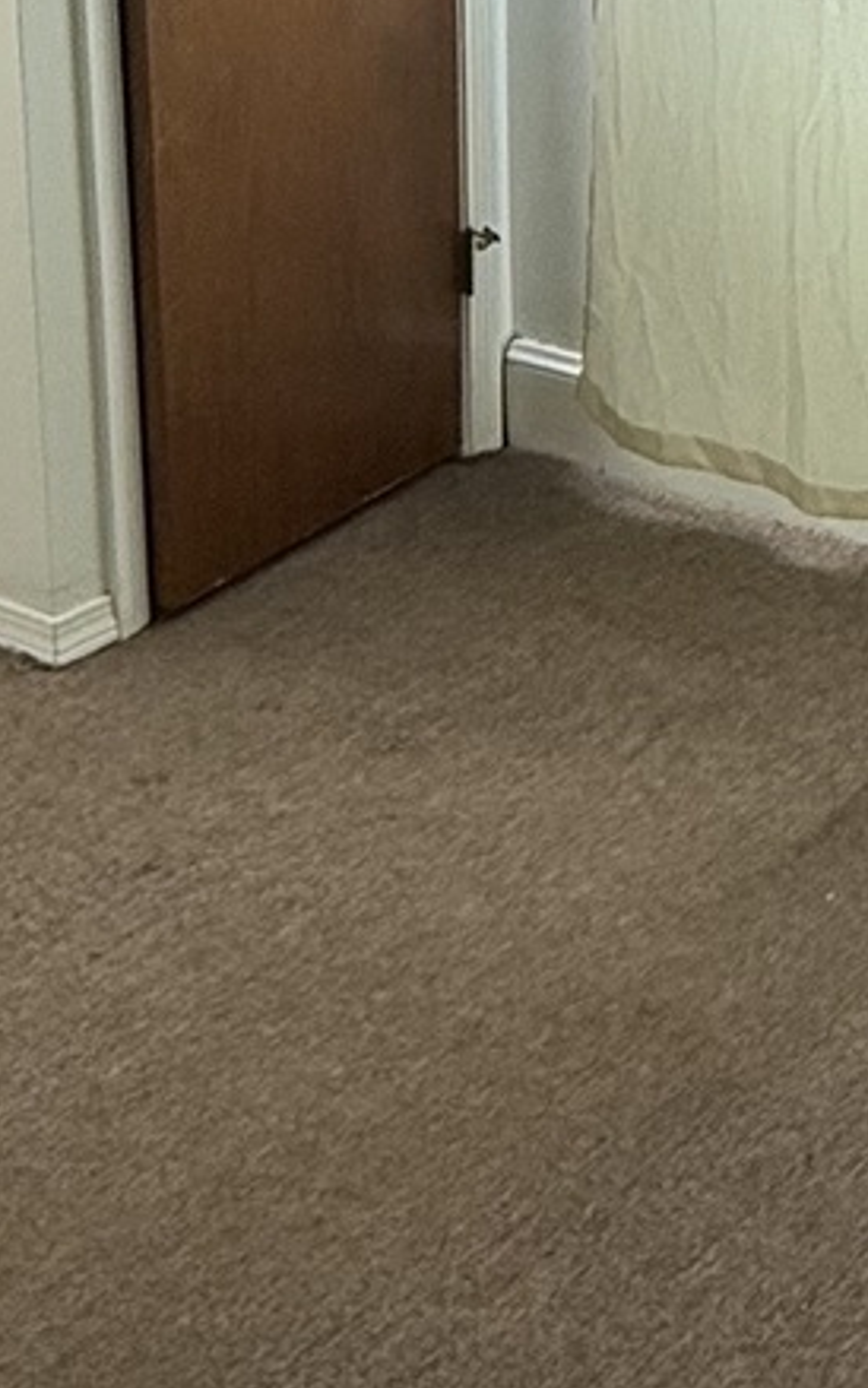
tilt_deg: -16.3
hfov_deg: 16.7
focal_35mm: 78
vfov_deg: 25.9
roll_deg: +0.3
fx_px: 2950
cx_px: 466
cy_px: 228
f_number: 2.2
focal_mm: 2.22
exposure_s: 1/132
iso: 50
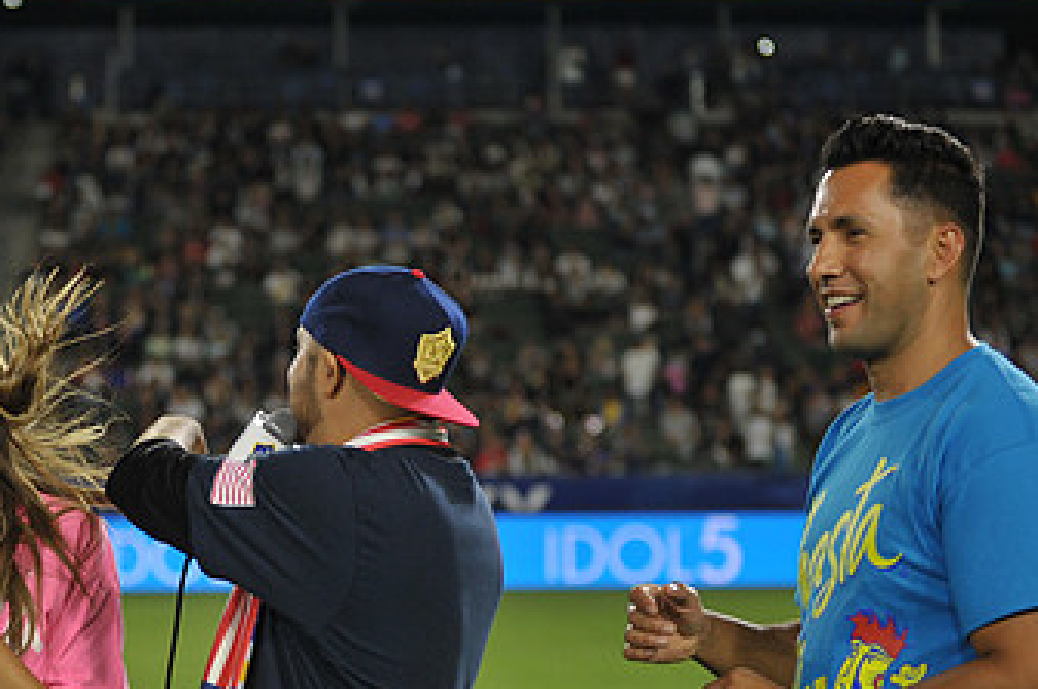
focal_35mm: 121
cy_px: 507
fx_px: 3484
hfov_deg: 16.9
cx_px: 284
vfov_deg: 11.3
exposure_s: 1/1000
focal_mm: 70
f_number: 2.8
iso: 1250
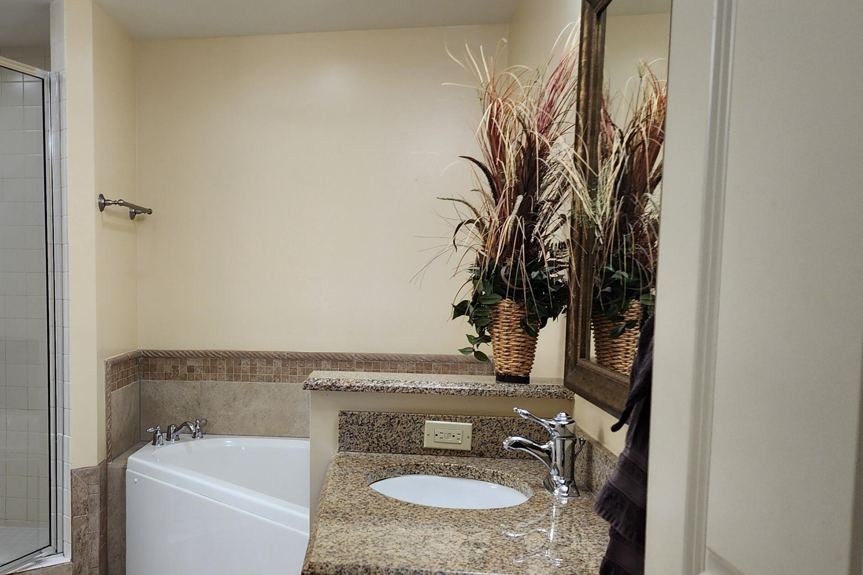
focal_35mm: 38
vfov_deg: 34.8
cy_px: 370
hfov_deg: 48.8
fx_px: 911
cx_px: 221
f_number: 1.8
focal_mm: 6.4
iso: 80
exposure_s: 1/120
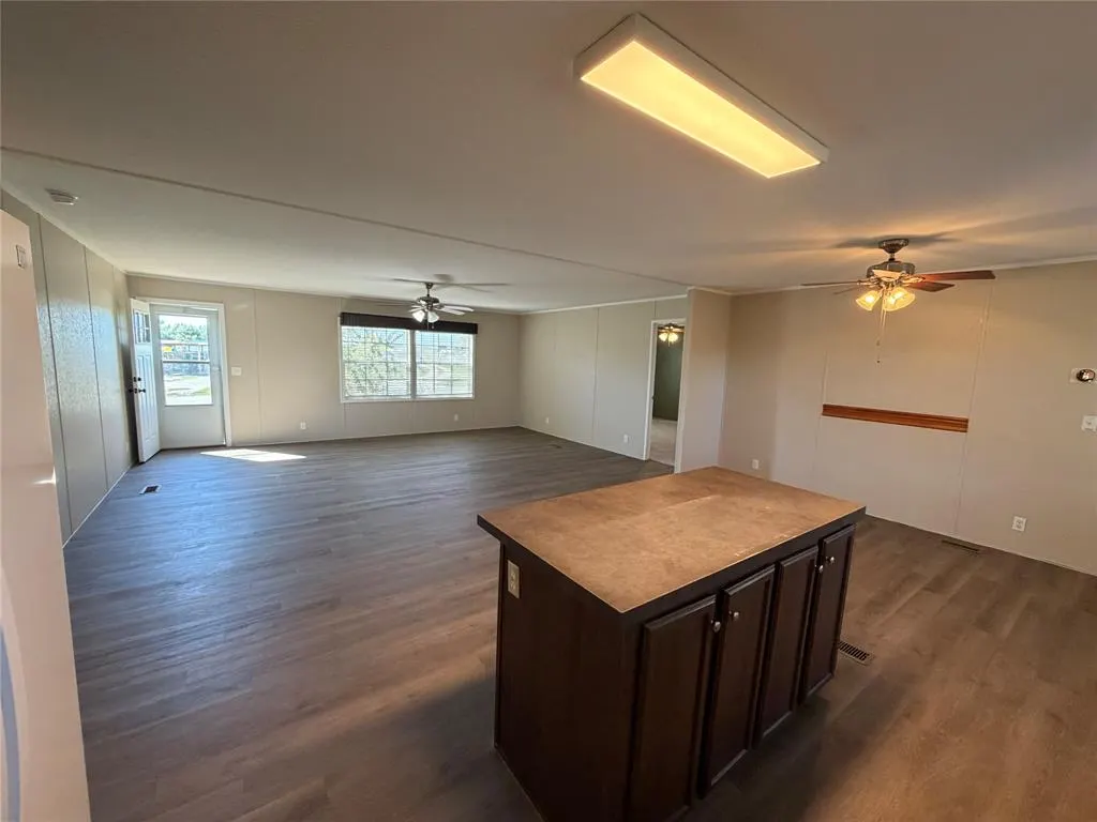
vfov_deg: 85.7
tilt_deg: -8.3
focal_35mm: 14
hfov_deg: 102.1
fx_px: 444
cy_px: 411
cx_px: 548
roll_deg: -1.6
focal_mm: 2.22
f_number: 2.2
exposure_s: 1/120
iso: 320
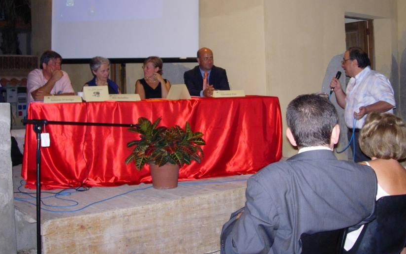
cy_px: 87
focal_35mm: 50
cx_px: 233
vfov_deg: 25.7
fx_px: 553
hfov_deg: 40.2
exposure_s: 1/117
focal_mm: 7.8
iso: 145
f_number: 2.8
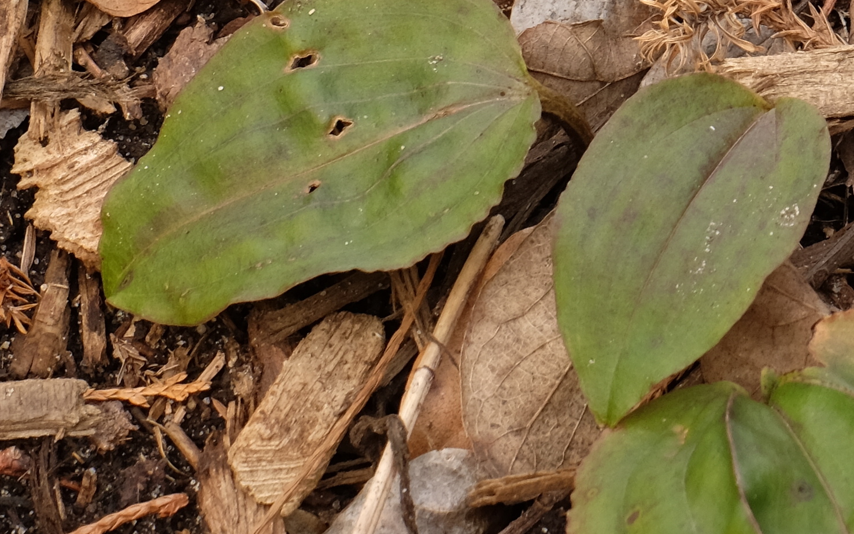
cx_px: 1258
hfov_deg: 8.2
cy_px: -189
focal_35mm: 250
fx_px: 5818
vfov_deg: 5.2
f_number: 11
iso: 800
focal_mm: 49.4
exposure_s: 1/15
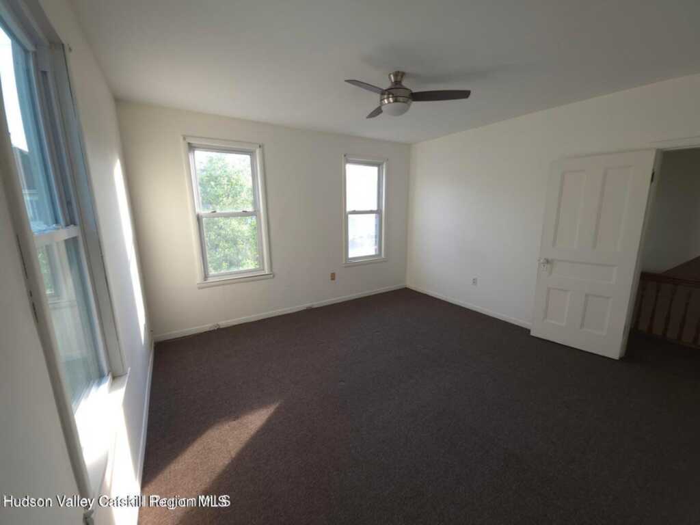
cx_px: 350
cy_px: 262
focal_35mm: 13
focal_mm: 2.2
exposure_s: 1/30
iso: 20
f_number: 1.9
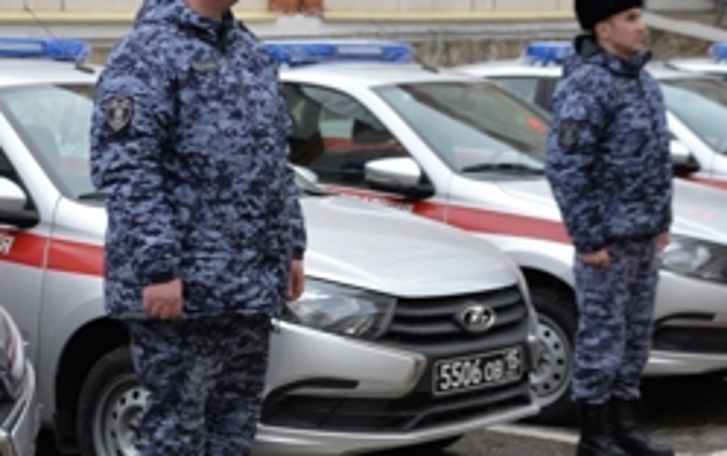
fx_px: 1943
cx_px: 185
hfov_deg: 21.0
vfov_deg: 13.4
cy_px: 172
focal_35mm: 98
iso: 400
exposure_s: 1/60
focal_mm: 32
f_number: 4
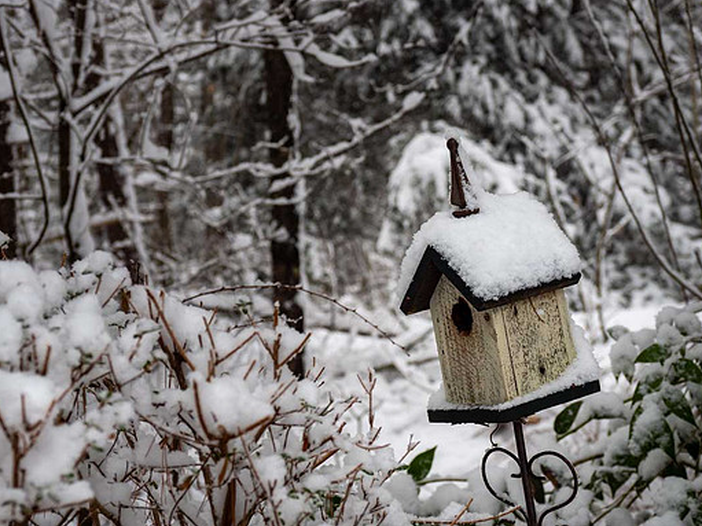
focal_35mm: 100
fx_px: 2027
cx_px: 385
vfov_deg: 14.8
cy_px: 262
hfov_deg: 19.6
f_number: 5
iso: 400
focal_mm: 44
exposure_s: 1/125
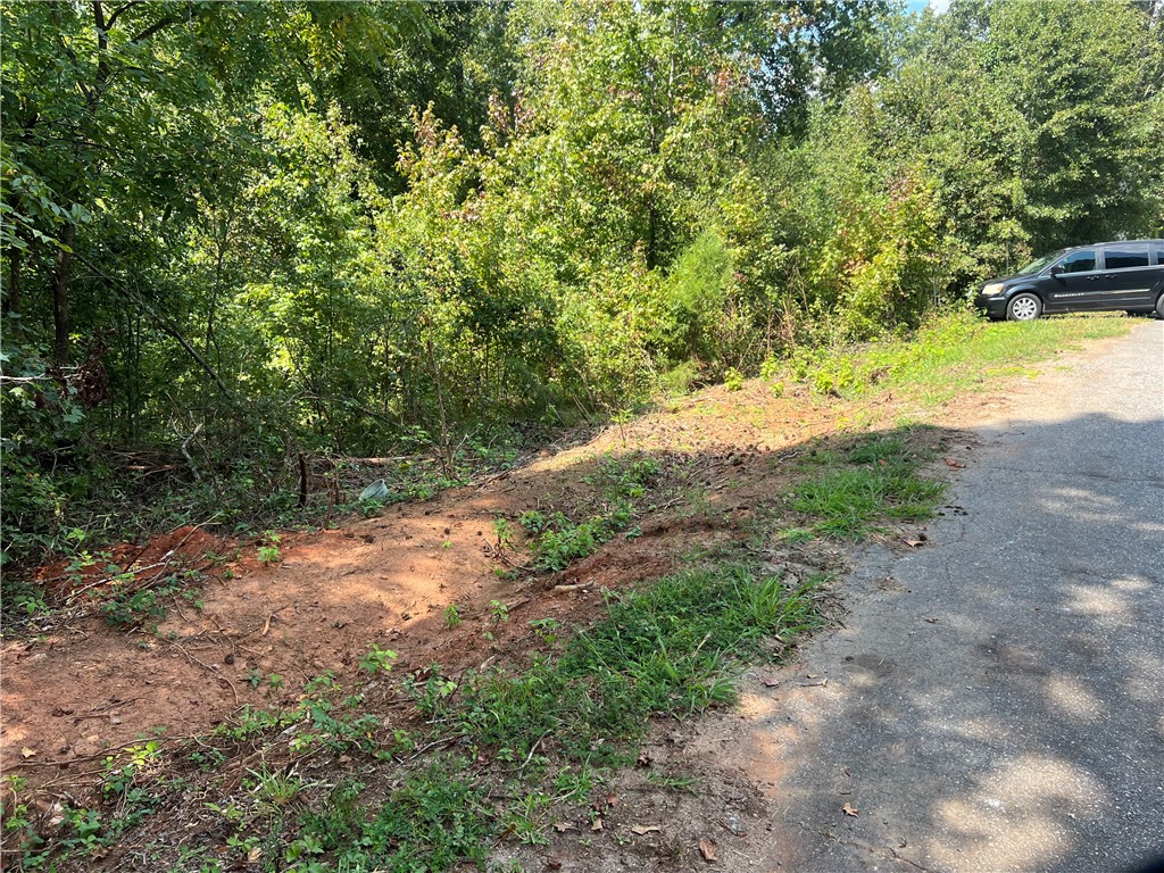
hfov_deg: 67.3
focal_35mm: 26
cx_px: 582
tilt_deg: -10.9
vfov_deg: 53.1
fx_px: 874
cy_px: 436
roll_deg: -1.1
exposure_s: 1/728
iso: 50
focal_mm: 5.7
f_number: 1.5
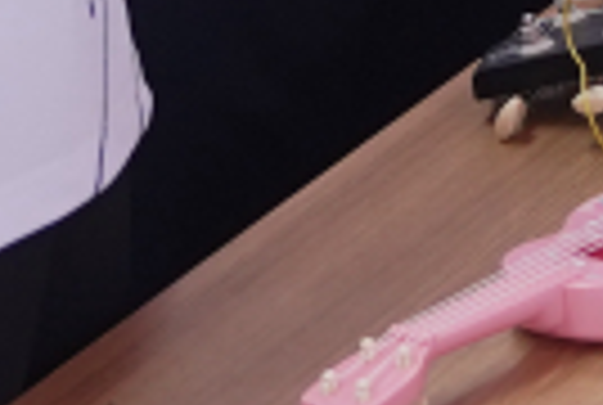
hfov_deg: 6.2
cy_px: -970
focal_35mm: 320
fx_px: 5372
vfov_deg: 4.1
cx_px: 1341
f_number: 2.8
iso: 500
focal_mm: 28.6
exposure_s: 1/250
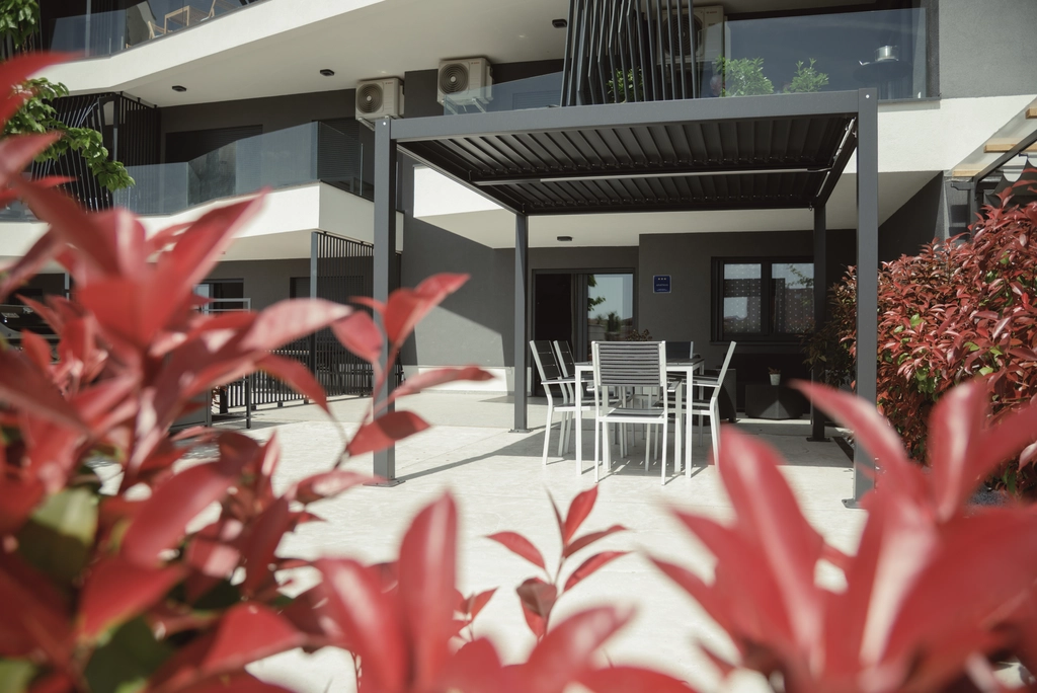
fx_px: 692
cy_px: 346
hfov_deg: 73.7
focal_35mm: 24
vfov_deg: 53.2
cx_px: 518
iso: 100
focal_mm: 24
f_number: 4
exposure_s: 1/640
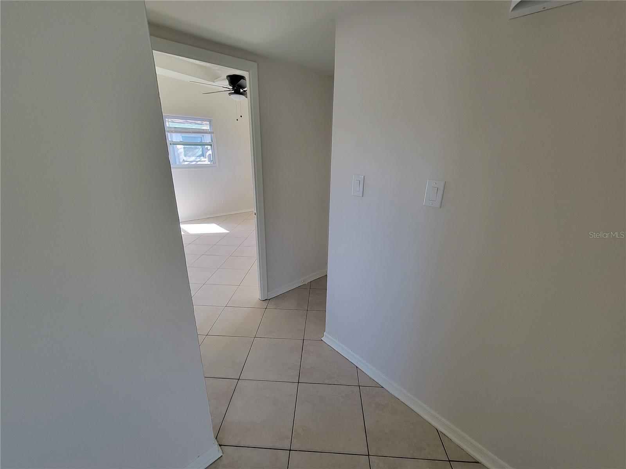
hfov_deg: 106.2
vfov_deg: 89.9
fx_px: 235
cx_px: 313
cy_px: 234
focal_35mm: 13
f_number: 2.2
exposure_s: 1/60
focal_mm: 2.2
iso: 160
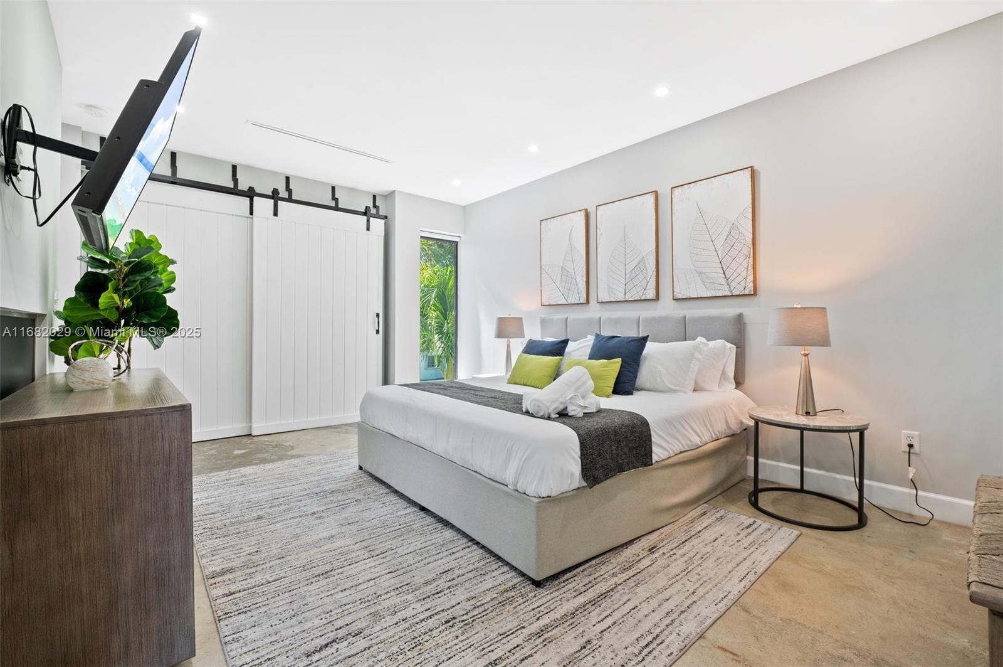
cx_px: 502
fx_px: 445
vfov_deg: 73.6
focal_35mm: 16
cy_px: 334
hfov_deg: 96.8
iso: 200
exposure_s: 1/5
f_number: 8
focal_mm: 16
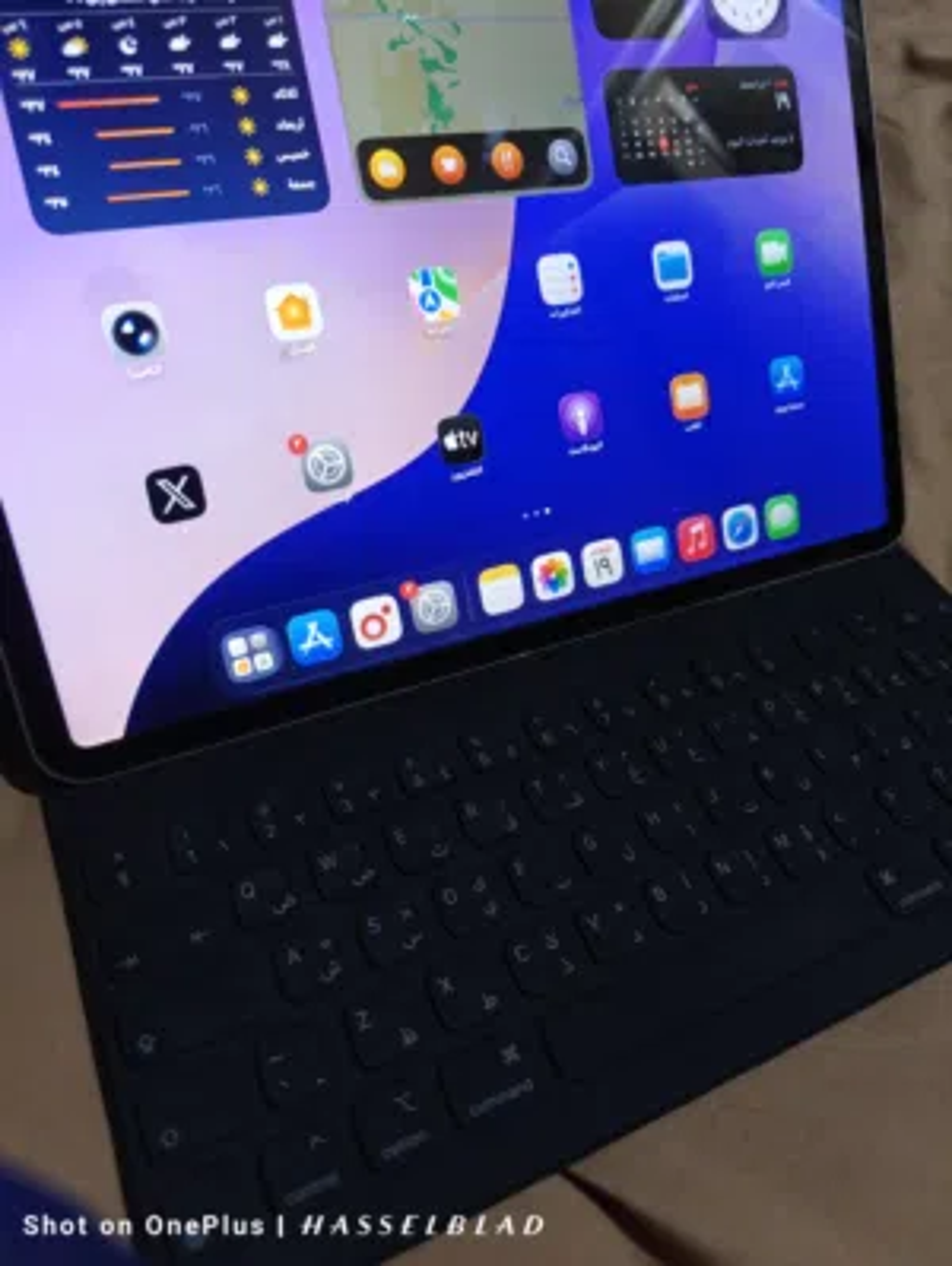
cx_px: 476
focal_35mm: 24
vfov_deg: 71.5
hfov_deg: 56.9
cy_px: 633
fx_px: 879
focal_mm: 6.06
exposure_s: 1/100
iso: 1000
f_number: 1.7
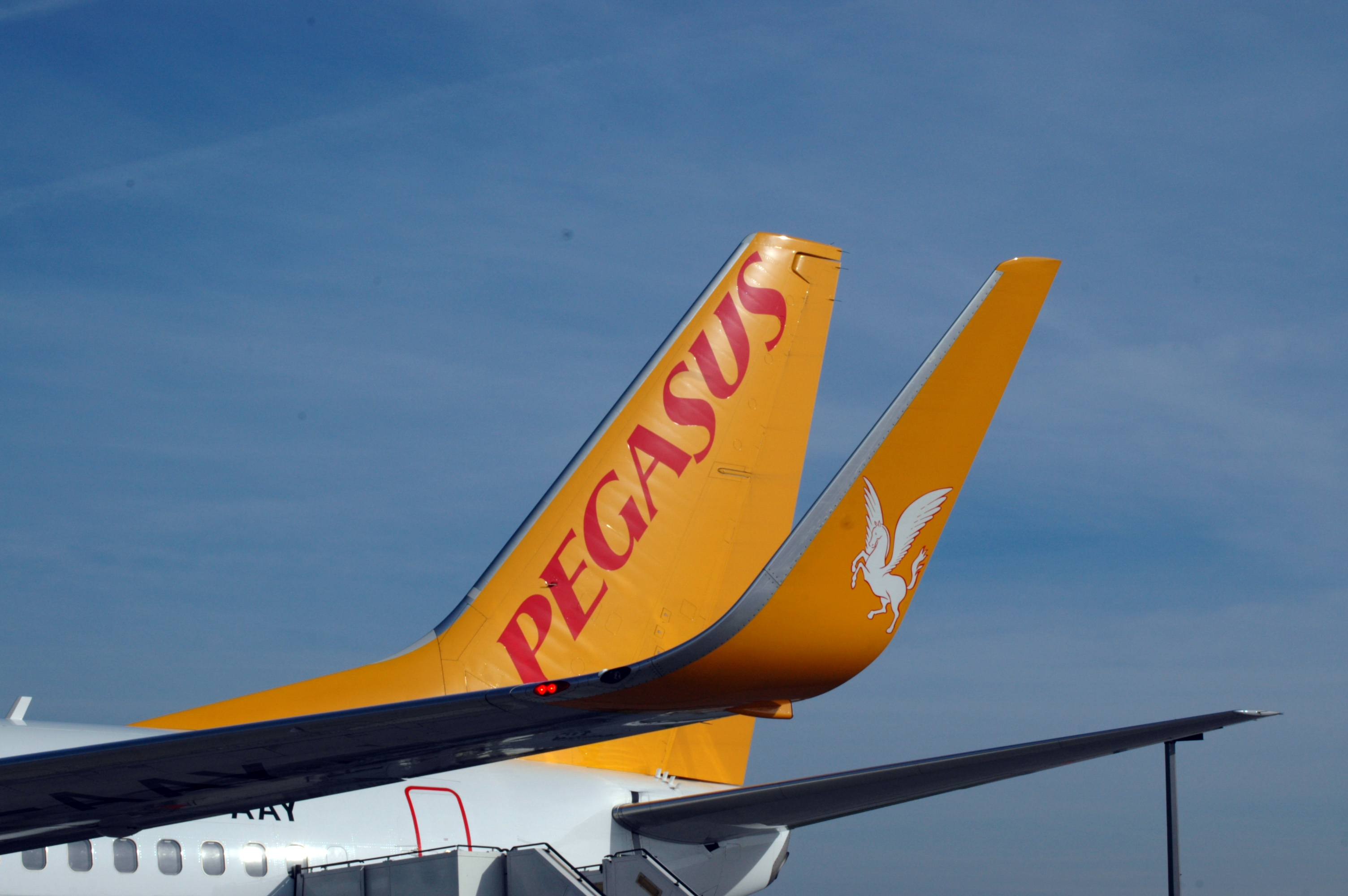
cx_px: 674
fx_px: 2806
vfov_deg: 18.1
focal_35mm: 75
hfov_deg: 27.0
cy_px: 448
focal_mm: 50
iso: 200
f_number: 13
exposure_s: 1/640
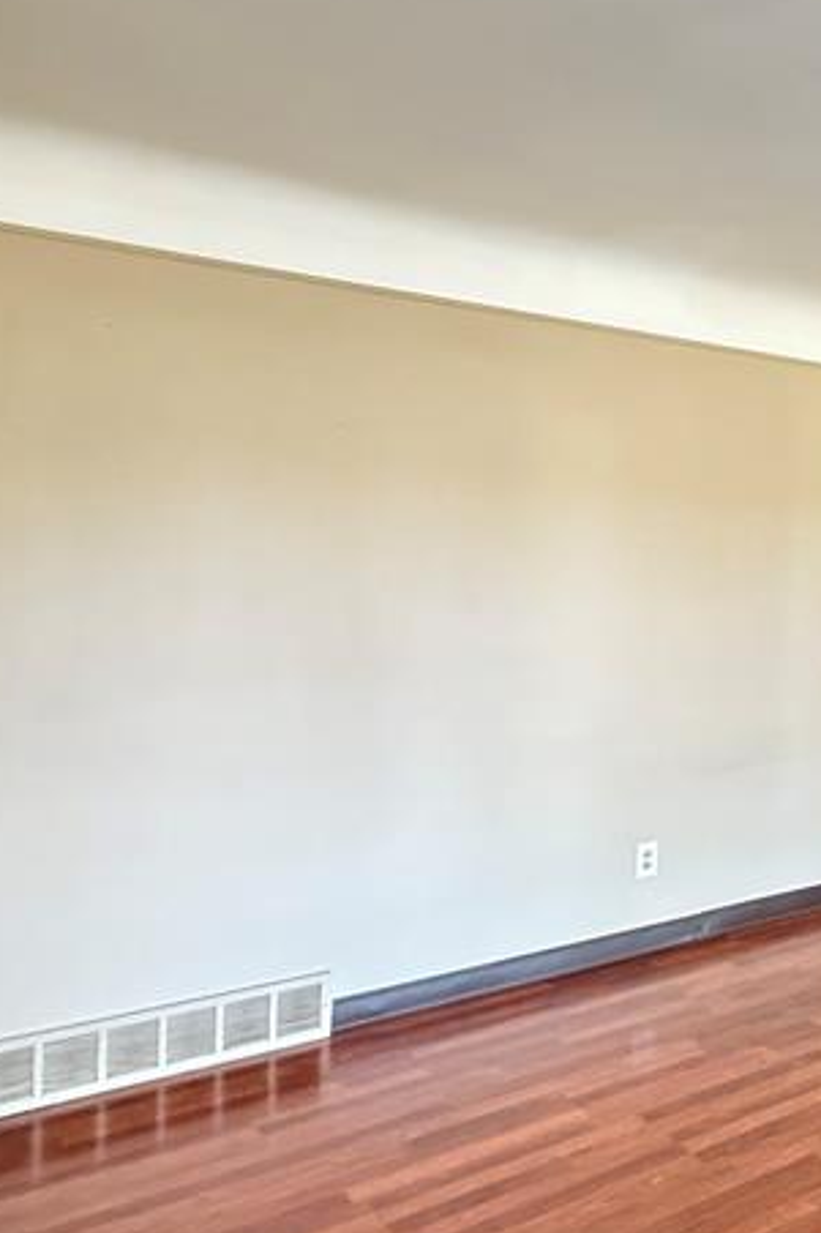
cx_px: 985
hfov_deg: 32.8
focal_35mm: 33
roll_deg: -1.5
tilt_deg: -0.5
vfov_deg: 57.2
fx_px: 1130
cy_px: 570
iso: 800
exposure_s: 1/60
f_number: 2.2
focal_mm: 2.22
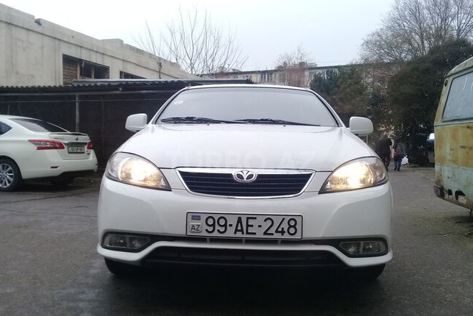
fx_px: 434
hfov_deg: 57.2
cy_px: 162
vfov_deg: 40.0
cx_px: 241
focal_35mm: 33
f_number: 2.2
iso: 50
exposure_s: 1/198
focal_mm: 3.3
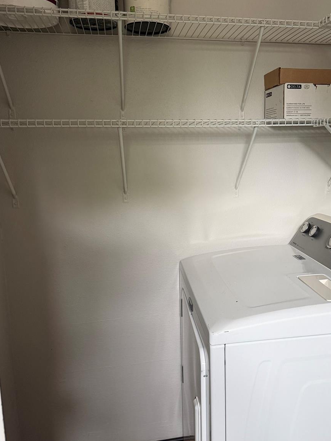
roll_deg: -0.1
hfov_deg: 43.7
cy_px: 207
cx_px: 213
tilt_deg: -9.9
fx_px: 408
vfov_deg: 56.8
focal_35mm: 32
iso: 320
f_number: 1.78
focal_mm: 6.76
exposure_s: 1/60
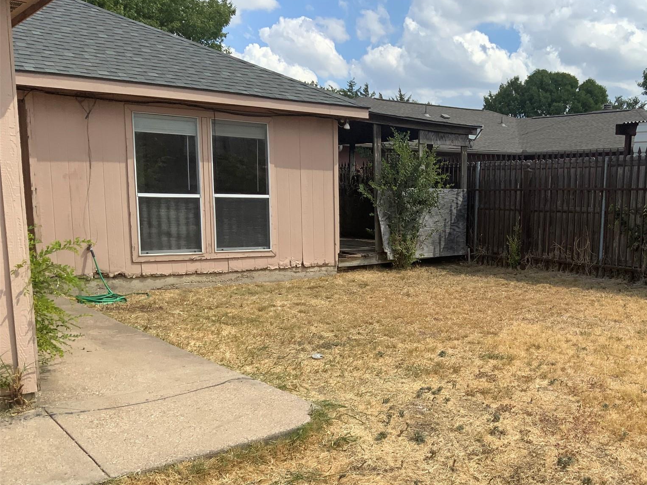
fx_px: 729
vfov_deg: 36.5
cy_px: 320
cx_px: 435
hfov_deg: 47.1
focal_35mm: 39
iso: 16
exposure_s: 1/1675
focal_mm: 3
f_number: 1.8
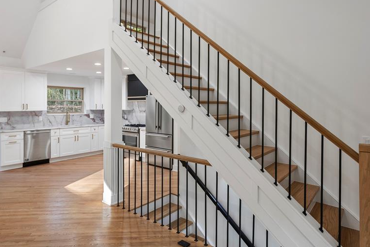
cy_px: 101
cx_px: 178
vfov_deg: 54.8
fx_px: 236
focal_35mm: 23
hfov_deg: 76.1
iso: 100
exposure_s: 1/60
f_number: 4
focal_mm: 17
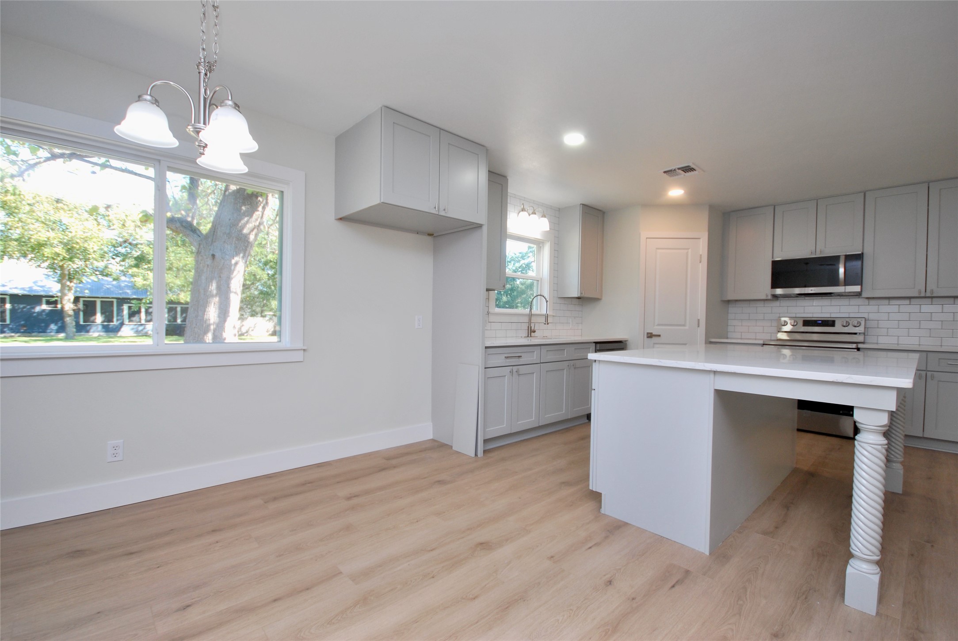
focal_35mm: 15
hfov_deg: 100.3
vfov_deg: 77.5
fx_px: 400
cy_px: 320
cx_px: 479
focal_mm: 10
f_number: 4
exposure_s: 1/50
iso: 200
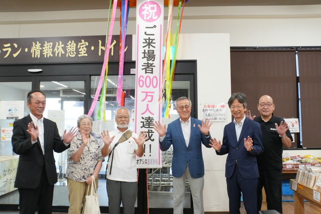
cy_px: 107
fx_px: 268
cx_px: 160
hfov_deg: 61.9
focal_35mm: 30
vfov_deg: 43.6
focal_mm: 20
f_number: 9
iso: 2000
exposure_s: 1/40
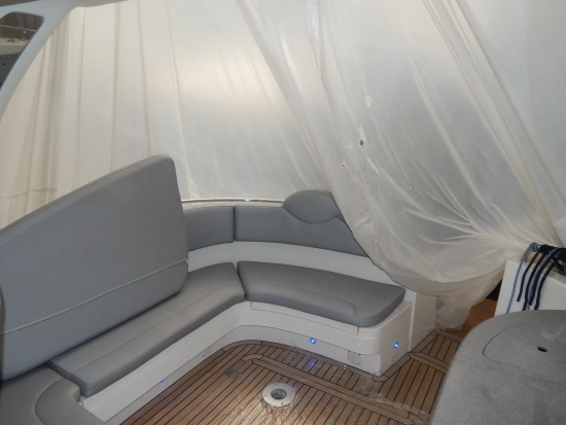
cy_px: 212
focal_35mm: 25
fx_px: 409
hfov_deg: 69.4
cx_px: 283
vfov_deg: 54.9
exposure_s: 1/100
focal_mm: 4.5
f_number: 3.1
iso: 125
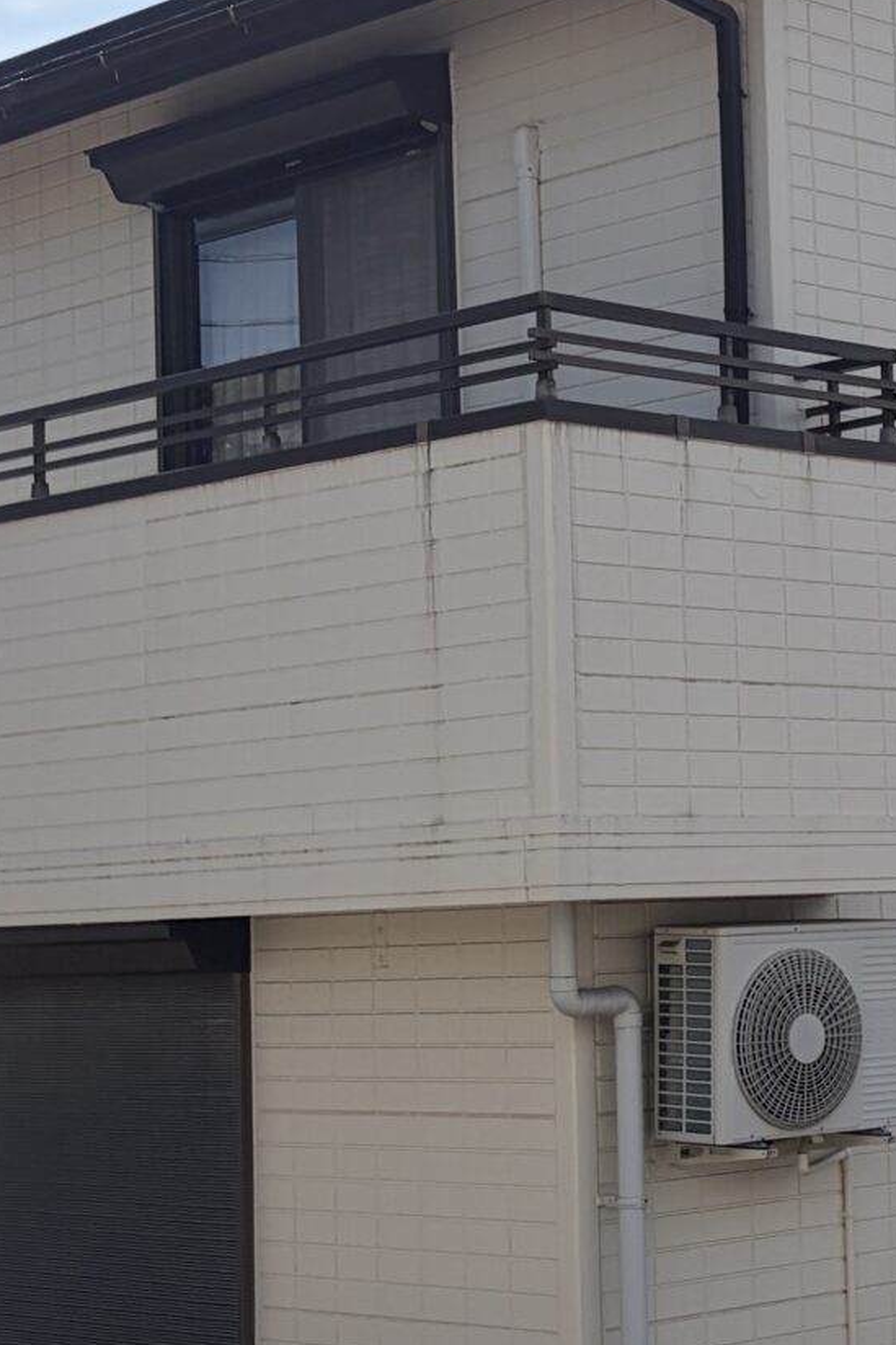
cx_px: 906
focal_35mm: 84
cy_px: 684
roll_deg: +4.0
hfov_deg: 15.9
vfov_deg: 24.2
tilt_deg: +2.9
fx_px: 3137
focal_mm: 5.96
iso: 50
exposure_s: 1/6329
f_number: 1.6
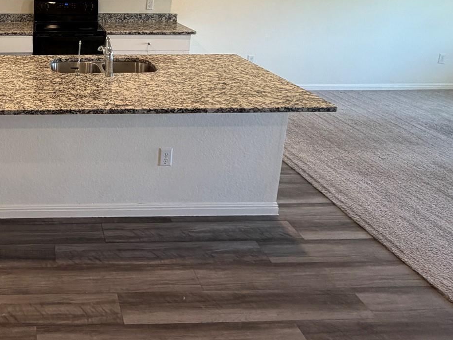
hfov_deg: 52.0
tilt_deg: -11.1
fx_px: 406
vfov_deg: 42.0
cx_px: 53
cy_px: 37
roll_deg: -0.1
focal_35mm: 31
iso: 200
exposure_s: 1/60
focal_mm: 2.22
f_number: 2.2
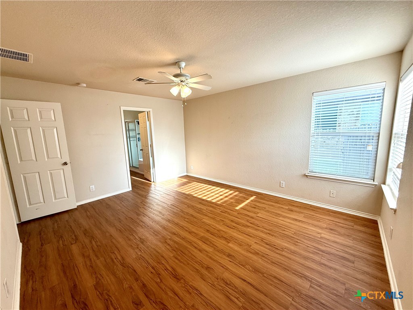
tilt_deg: -8.5
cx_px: 206
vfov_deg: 85.7
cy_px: 155
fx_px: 167
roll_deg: +1.6
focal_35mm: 14
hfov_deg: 102.1
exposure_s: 1/120
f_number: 2.2
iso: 100
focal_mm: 2.22
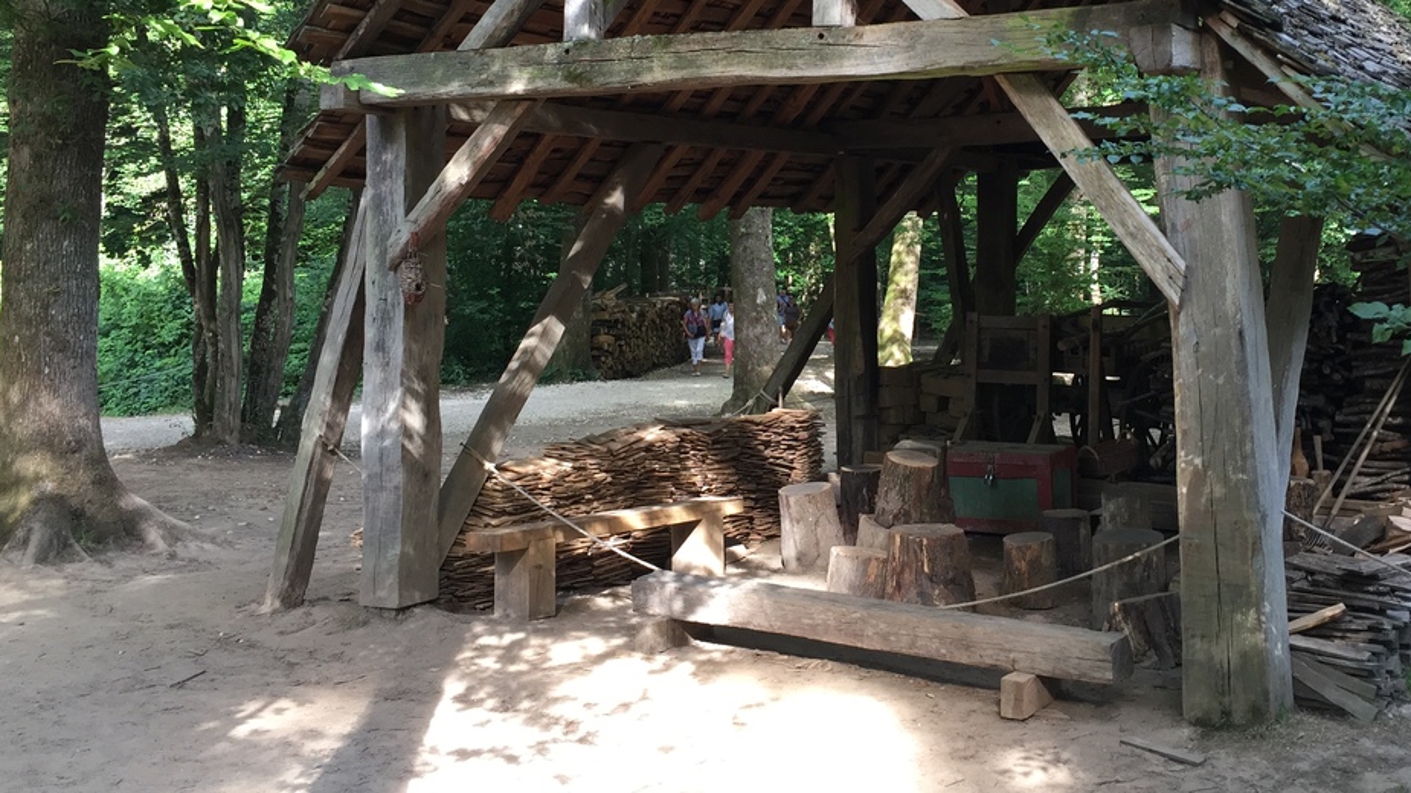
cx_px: 863
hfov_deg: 49.0
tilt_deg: -0.4
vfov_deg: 28.5
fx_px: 1534
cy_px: 186
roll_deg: -1.5
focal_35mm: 41
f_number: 2.2
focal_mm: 4.15
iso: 50
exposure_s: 1/100
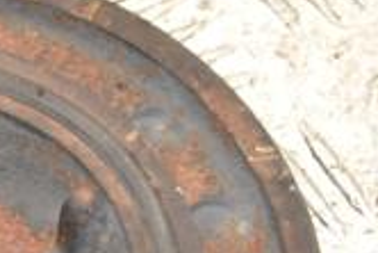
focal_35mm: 206
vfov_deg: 6.6
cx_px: -66
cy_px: 369
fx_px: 2165
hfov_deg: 9.8
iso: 800
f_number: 5
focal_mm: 38
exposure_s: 1/60
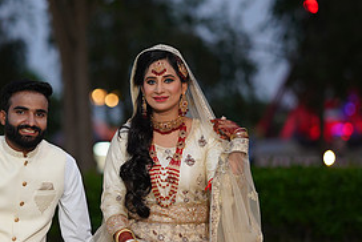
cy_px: 128
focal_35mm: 181
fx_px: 1822
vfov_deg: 7.6
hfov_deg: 11.3
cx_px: 98
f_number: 1.4
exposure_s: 1/200
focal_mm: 85
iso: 640
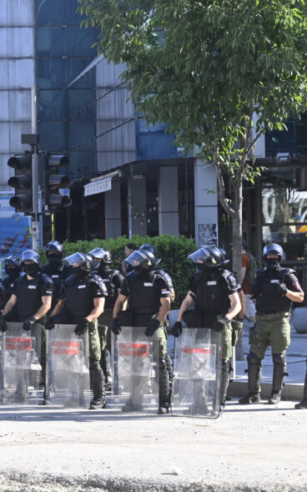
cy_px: 213
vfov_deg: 16.8
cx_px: -40
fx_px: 1660
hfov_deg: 10.4
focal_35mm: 124
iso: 500
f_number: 6.3
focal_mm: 70
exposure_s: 1/640
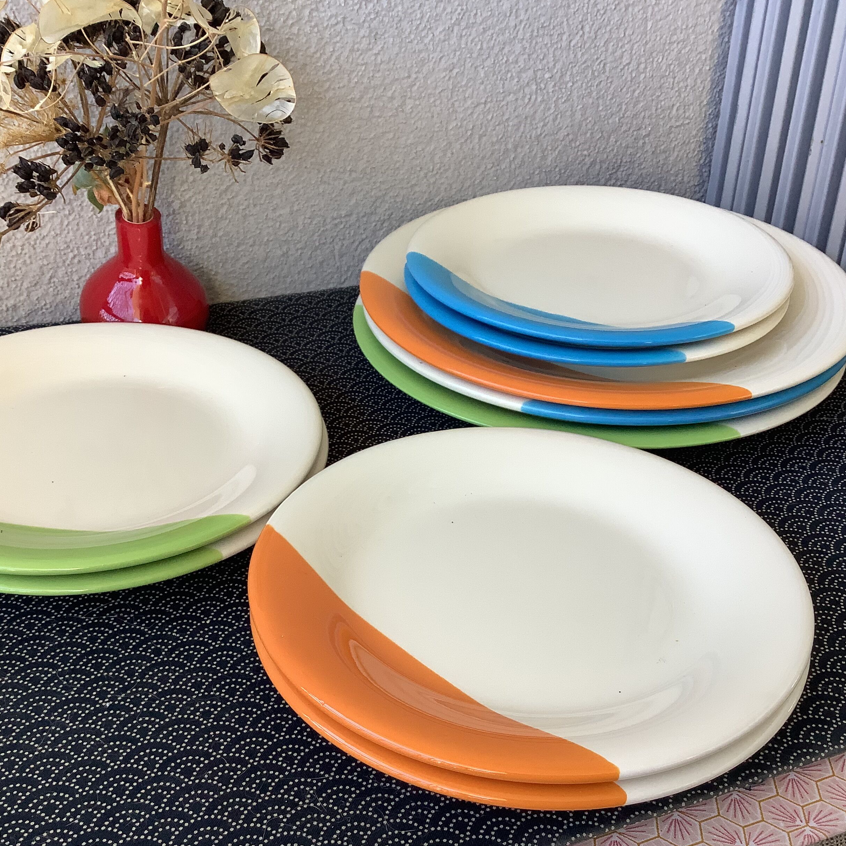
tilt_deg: -31.0
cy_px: 425
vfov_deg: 44.9
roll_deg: -0.9
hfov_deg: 44.9
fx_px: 1023
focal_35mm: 37
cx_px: 403
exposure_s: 1/100
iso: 64
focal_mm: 3.3
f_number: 2.4
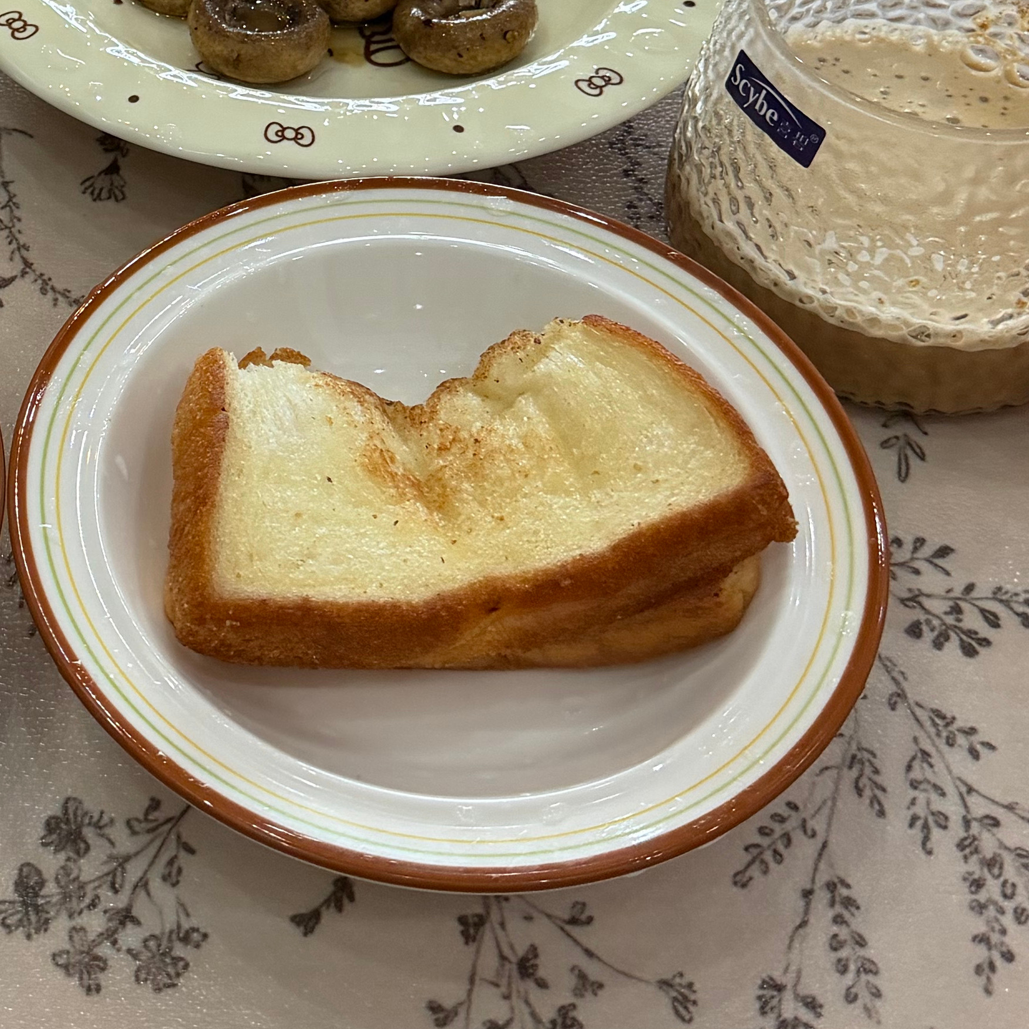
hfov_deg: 24.3
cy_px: -93
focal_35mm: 69
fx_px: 2321
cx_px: 93
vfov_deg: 23.5
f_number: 1.78
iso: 200
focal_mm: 6.76
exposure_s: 1/100
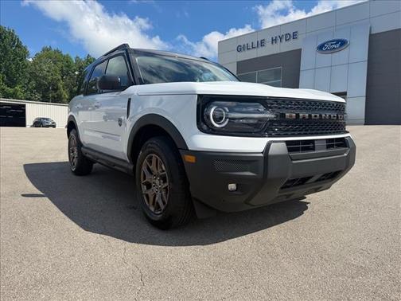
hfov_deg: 71.6
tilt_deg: -3.2
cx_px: 200
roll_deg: -1.0
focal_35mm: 24
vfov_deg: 56.8
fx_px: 278
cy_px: 150
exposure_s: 1/5714
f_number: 1.78
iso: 80
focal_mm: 6.76
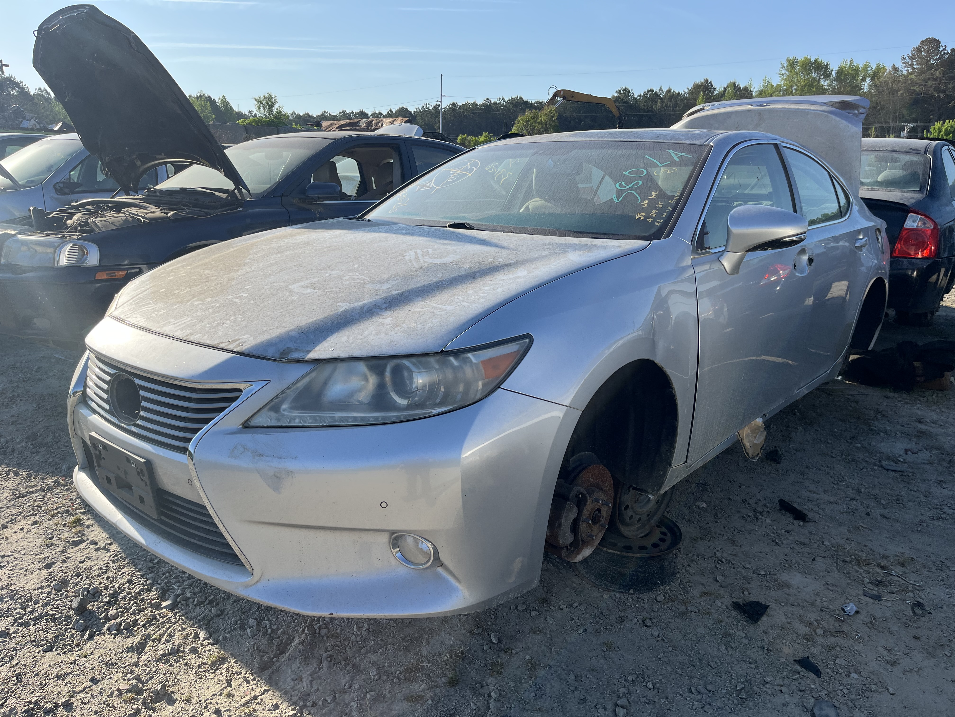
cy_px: 358
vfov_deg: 53.1
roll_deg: +1.2
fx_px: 717
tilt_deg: -14.7
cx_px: 478
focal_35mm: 26
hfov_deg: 67.3
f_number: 1.6
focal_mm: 5.1
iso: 50
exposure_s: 1/1957
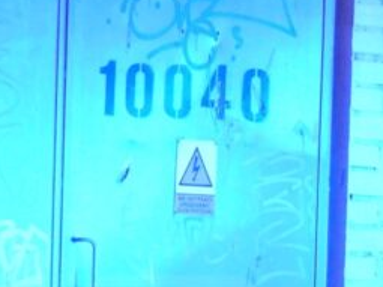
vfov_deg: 2.5
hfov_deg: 3.4
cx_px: 691
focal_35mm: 582
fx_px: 6436
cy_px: 388
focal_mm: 26.1
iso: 800
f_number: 4
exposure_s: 1/2
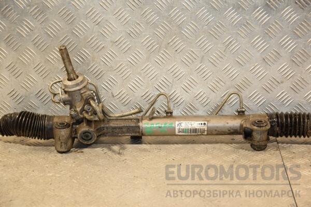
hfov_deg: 20.6
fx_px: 855
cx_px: 156
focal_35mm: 99
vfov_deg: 13.8
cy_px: 104
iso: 800
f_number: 5.3
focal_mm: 66
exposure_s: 1/160
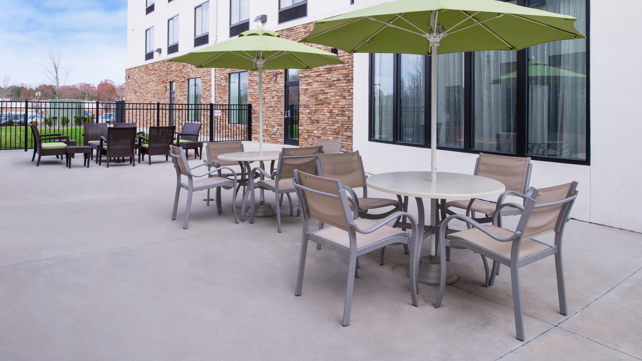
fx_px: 443
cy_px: 162
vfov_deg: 44.3
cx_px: 326
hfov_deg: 71.9
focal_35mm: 26
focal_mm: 24
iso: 160
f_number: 11
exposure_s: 1/60
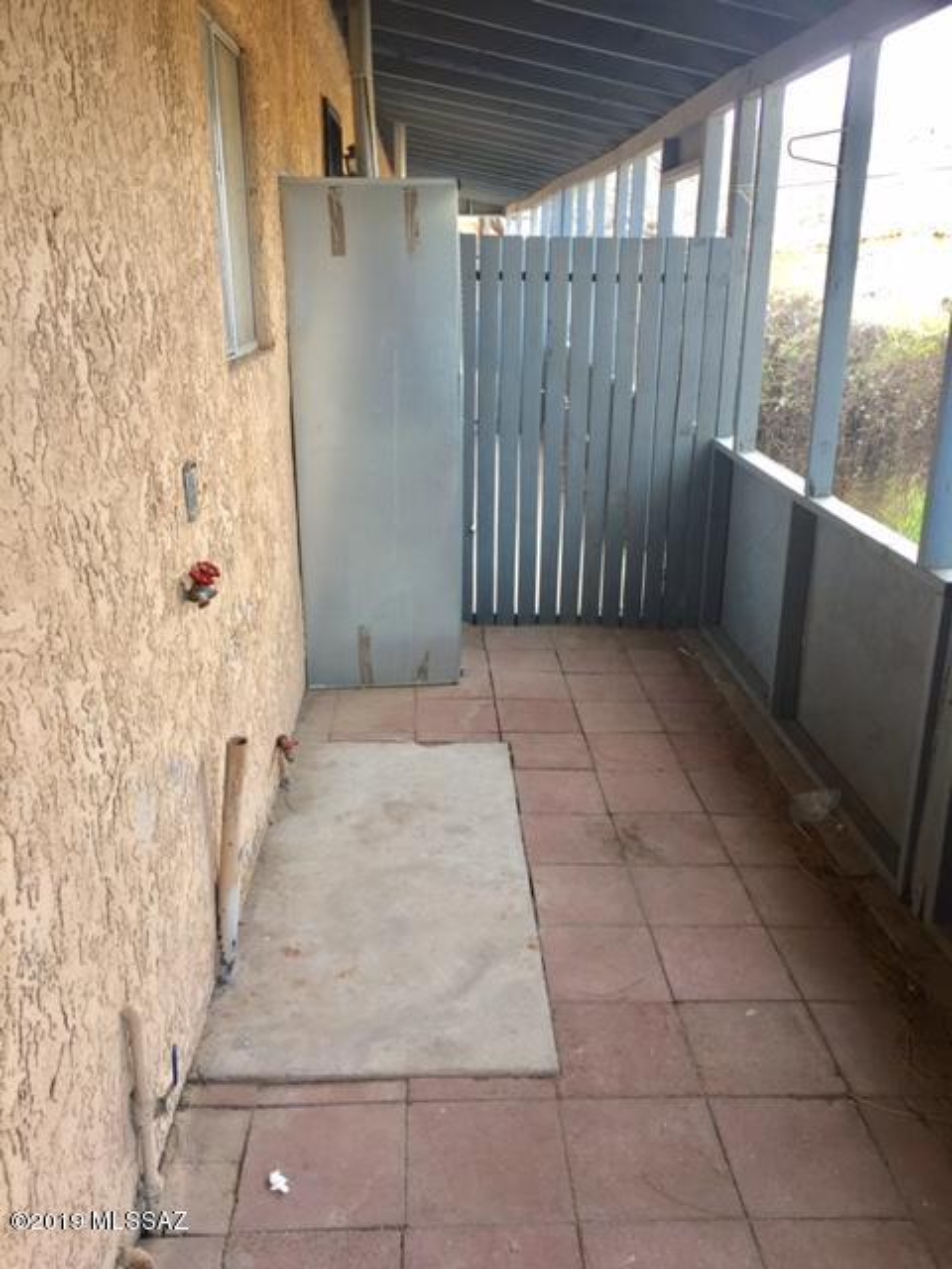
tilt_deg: -19.5
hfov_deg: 48.2
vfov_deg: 61.7
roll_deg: -1.0
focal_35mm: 29
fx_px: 1063
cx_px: 476
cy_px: 634
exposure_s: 1/40
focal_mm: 4.15
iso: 32
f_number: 2.2
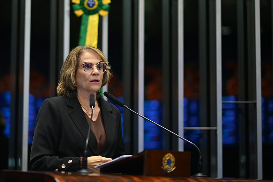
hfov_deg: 23.9
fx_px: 644
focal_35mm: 85
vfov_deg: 16.1
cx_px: 136
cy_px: 91
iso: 640
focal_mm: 85
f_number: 1.4
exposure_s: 1/200
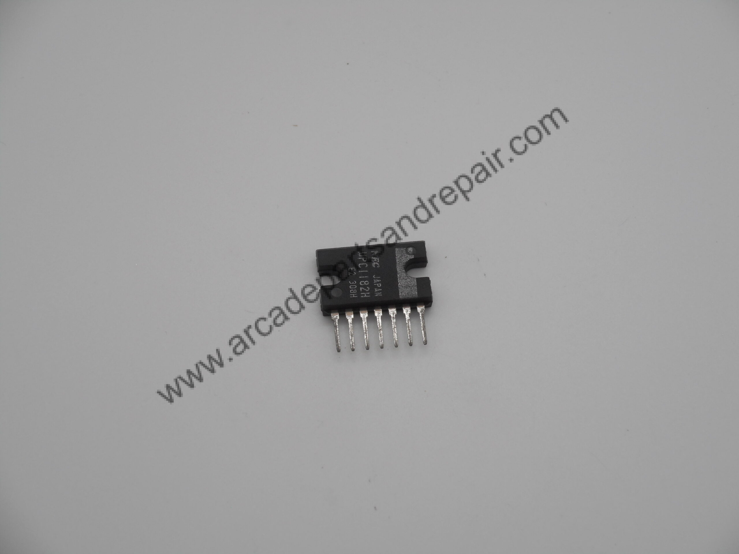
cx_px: 370
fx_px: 1900
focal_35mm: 89
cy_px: 277
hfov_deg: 22.0
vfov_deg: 16.6
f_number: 5.6
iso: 80
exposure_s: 1/125
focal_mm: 15.9
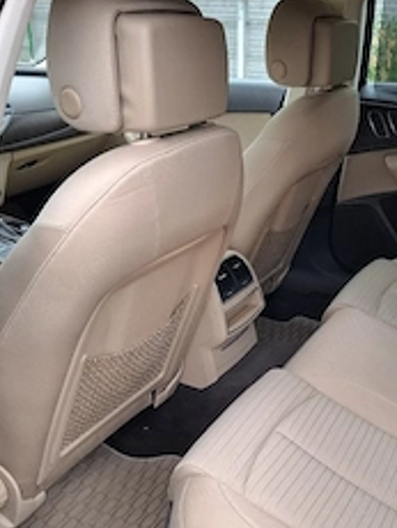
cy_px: 335
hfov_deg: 35.7
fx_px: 611
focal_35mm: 40
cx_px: 257
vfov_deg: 46.3
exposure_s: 1/50
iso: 250
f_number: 1.8
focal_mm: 5.54
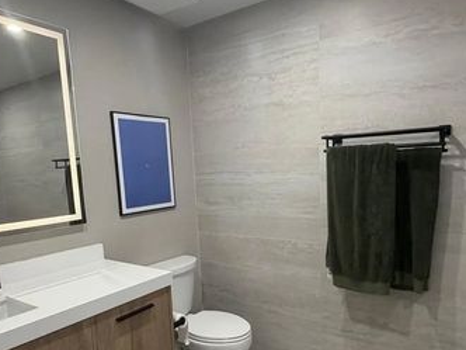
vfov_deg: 50.9
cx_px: 248
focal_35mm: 27
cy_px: 216
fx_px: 363
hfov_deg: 65.3
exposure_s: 1/60
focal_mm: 2.22
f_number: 2.2
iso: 250
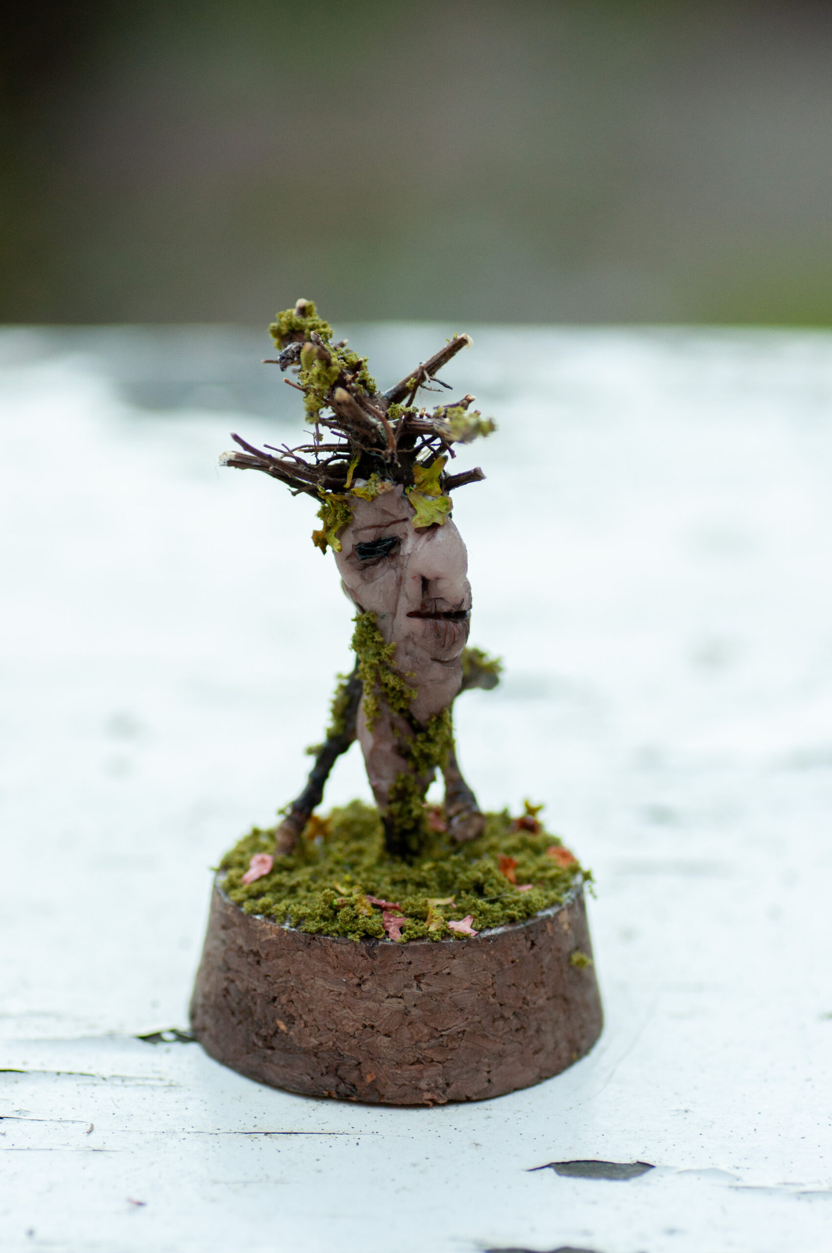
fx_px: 4692
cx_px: 416
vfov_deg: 15.2
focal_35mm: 135
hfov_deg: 10.1
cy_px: 626
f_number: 5
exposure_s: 1/250
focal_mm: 90
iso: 640
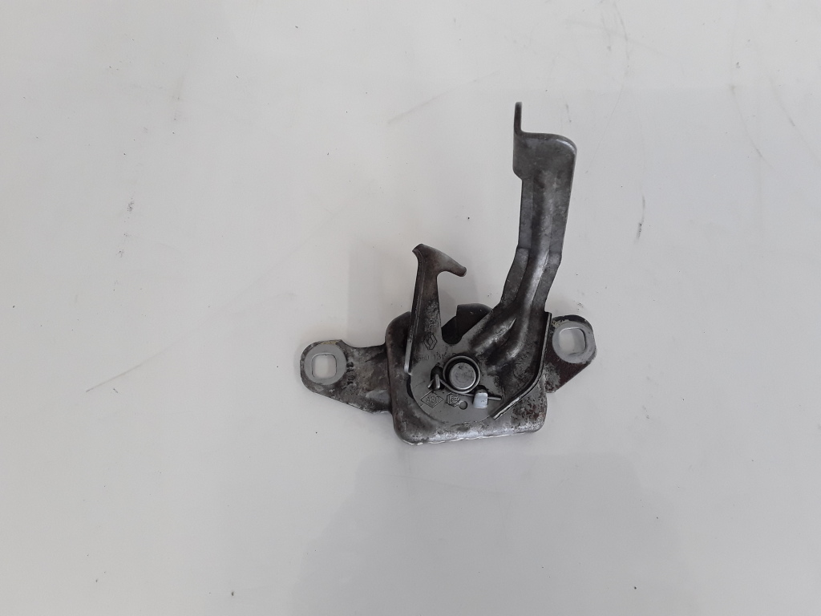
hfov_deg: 65.3
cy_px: 308
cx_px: 410
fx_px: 640
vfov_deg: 51.4
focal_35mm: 27
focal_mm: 2.91
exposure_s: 1/50
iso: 64
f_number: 1.9
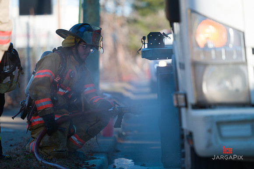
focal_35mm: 170
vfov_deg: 8.1
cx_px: 127
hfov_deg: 12.1
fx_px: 1199
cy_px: 84
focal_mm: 170
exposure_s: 1/1000
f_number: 3.2
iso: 200
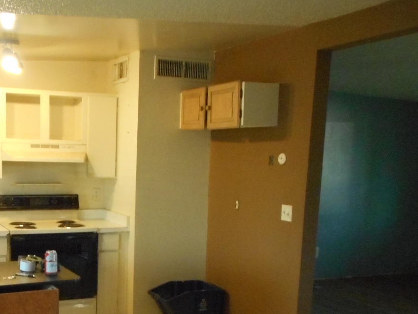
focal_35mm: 45
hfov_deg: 40.9
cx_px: 108
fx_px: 543
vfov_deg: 31.7
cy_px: 231
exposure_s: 1/25
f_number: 3.7
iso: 640
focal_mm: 4.5
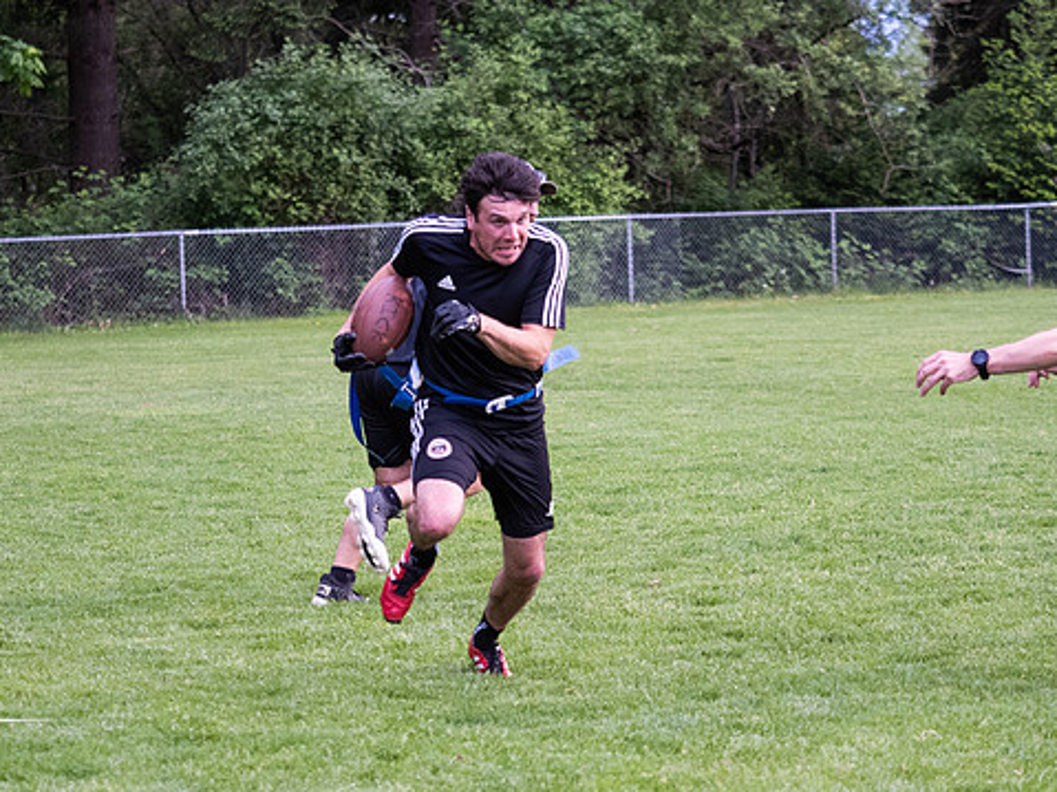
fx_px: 4213
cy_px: 409
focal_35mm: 138
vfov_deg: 10.7
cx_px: 452
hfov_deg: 14.3
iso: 1600
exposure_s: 1/1250
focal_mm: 57
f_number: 2.8
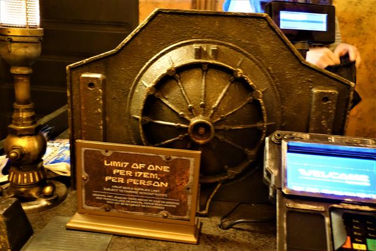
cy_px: 126
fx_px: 366
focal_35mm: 35
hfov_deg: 54.4
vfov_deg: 37.9
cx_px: 188
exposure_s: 1/5
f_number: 2.8
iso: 2000
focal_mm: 12.81
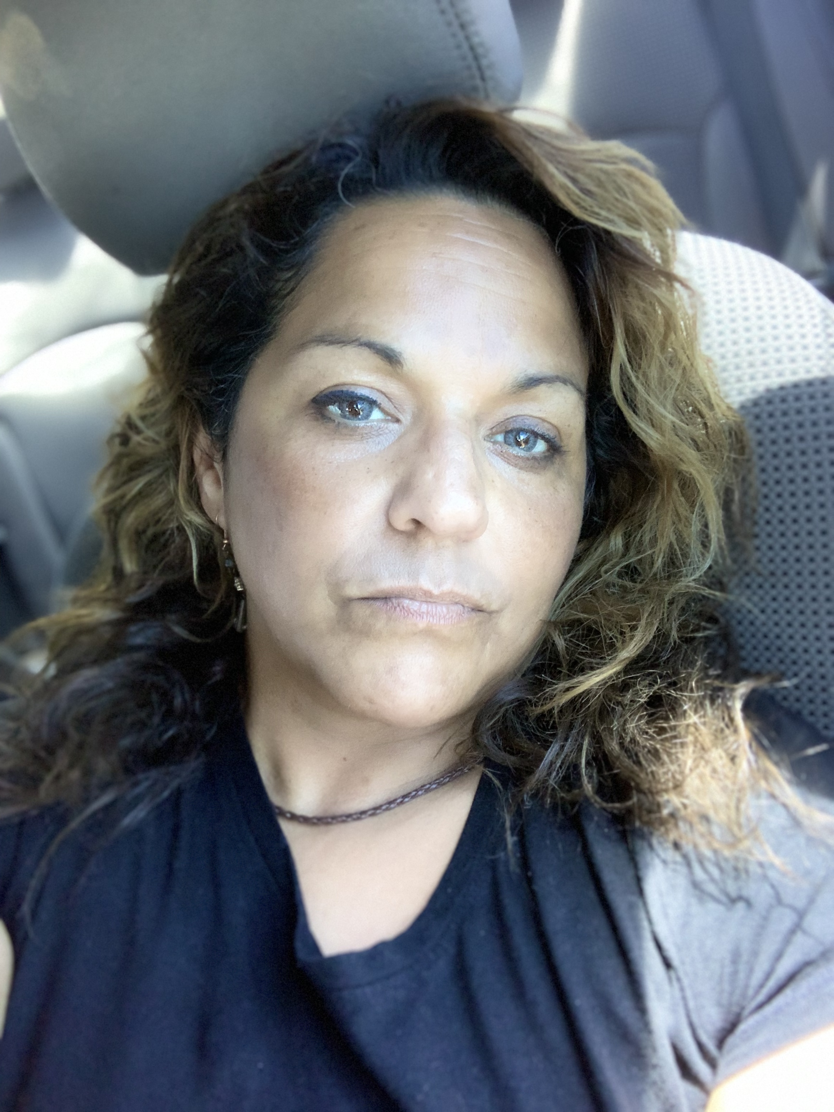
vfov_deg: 56.8
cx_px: 417
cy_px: 556
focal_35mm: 32
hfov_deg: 44.2
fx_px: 1028
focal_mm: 2.87
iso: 320
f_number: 2.2
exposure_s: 1/41
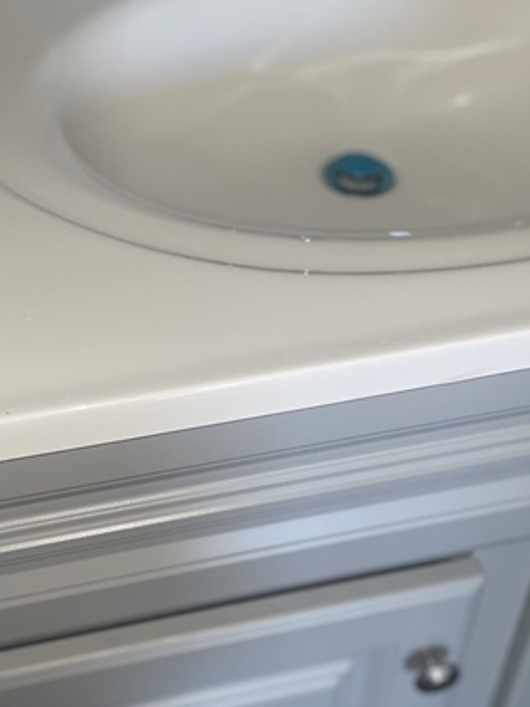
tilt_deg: -47.4
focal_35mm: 51
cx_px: 278
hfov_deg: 28.6
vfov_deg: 37.4
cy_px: 411
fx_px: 1041
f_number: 1.6
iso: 50
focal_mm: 4.2
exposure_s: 1/57
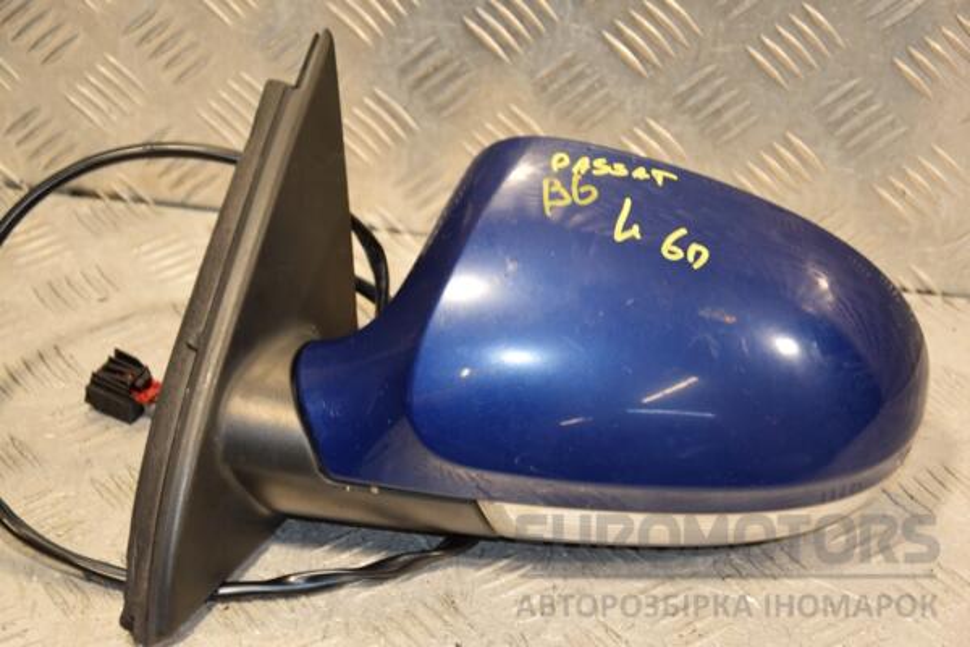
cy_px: 324
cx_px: 485
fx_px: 2506
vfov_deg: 14.7
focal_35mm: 93
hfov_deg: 21.9
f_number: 5.3
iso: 800
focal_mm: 62
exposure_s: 1/125
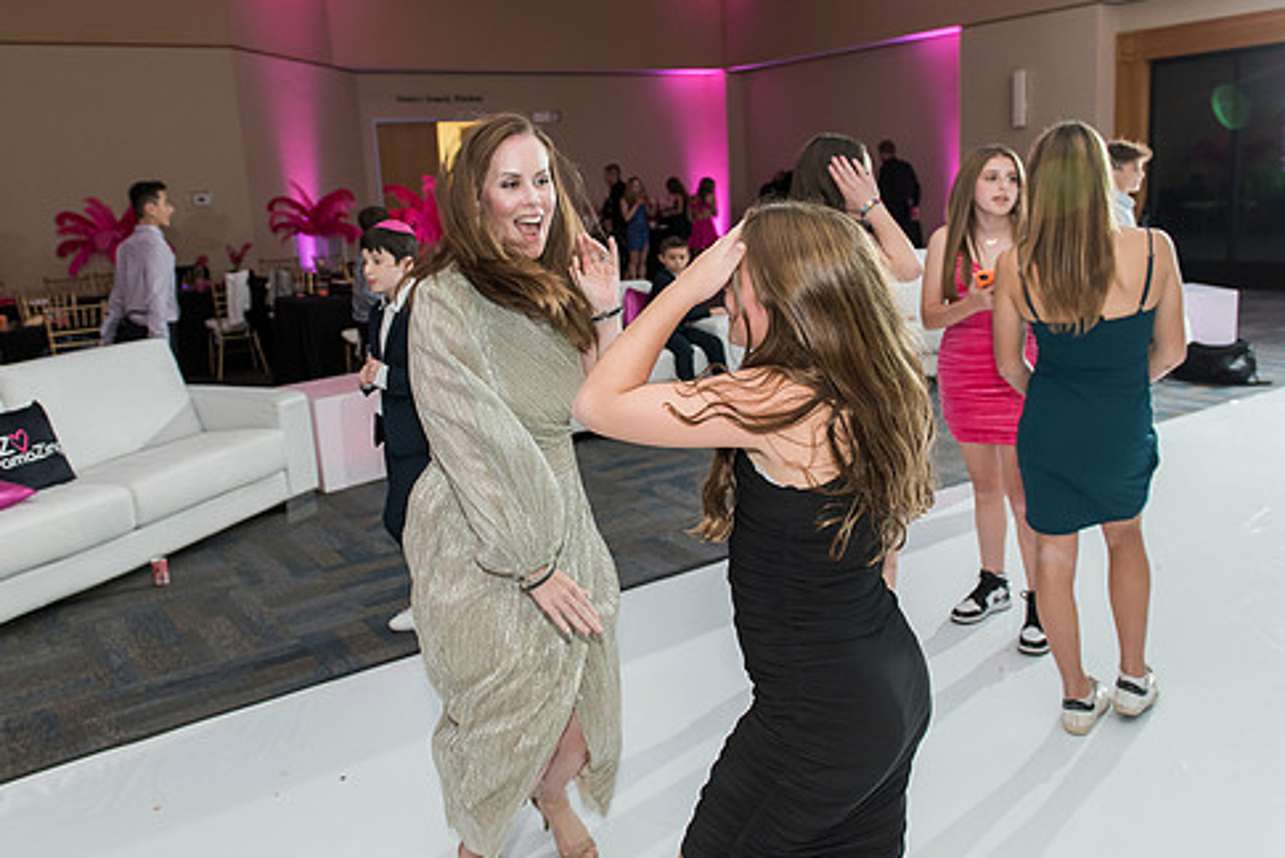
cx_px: 634
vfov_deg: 43.6
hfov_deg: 61.9
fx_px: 1071
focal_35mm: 30
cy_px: 386
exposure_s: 1/100
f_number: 4
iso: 1250
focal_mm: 24
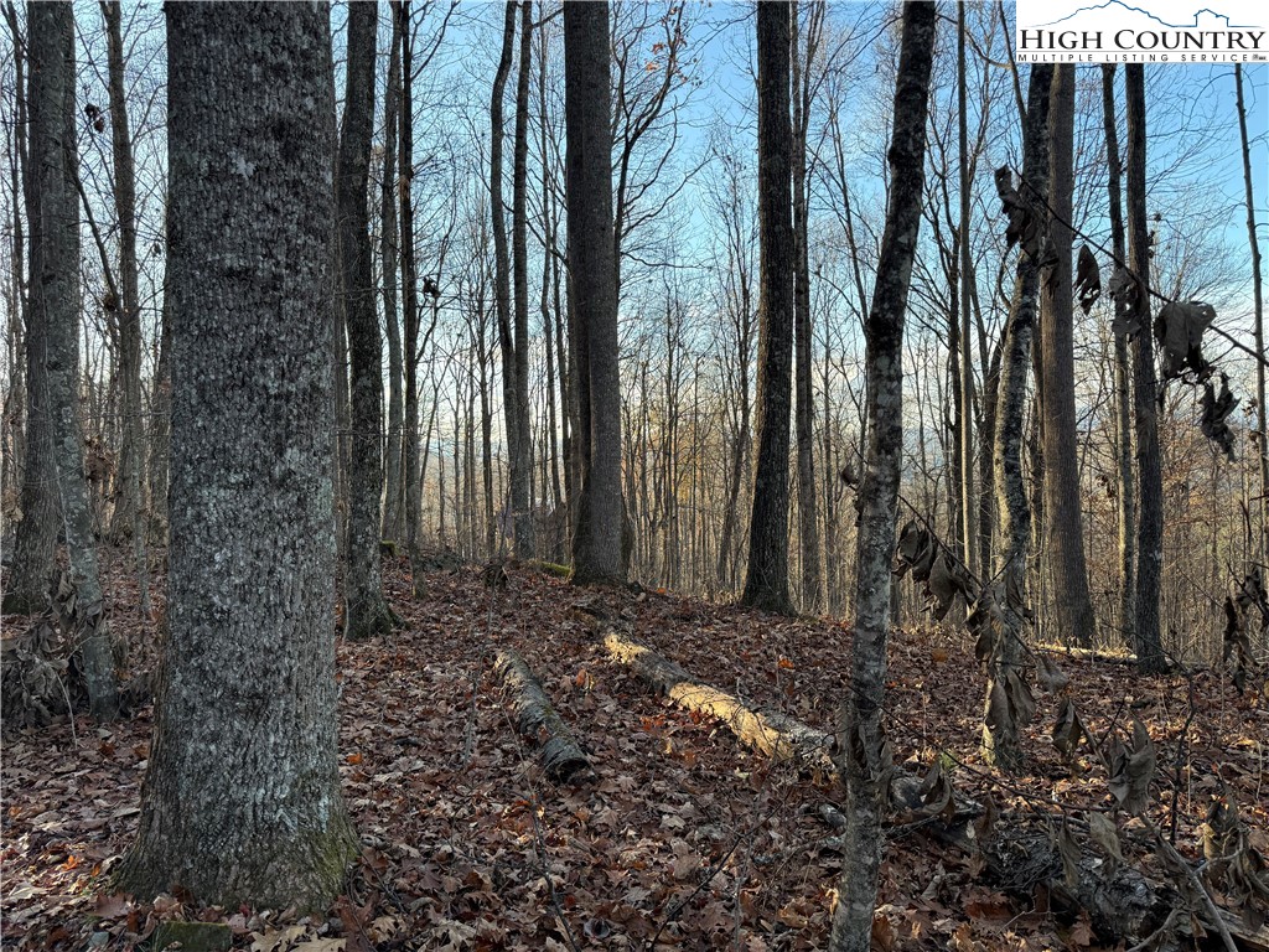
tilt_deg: -1.3
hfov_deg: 71.6
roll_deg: +1.6
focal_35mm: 24
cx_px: 634
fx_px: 880
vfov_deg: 56.8
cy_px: 476
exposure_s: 1/643
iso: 100
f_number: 1.78
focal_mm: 6.76
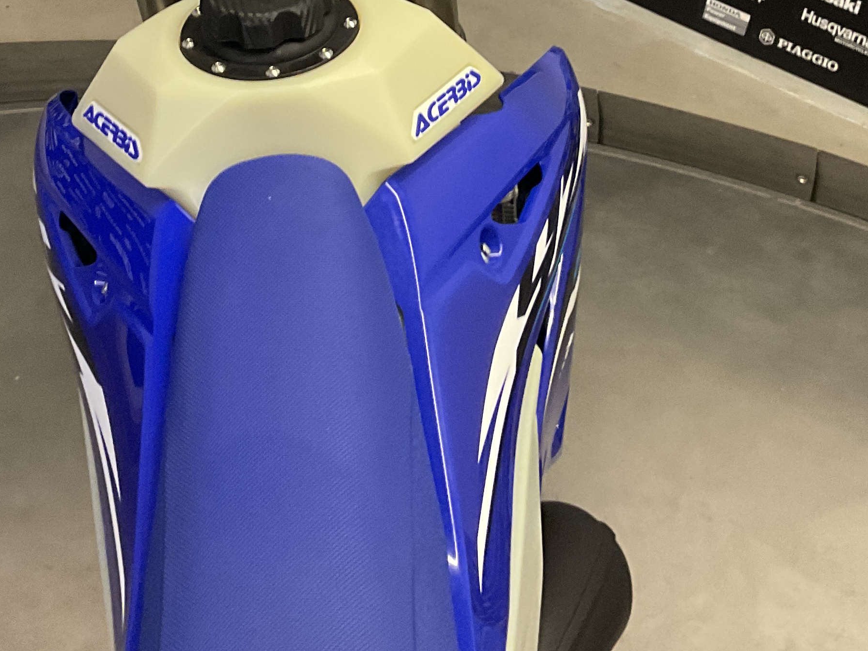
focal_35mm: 65
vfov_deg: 21.7
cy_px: -19
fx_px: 1630
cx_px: 383
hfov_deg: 29.8
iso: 200
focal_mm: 3
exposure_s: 1/40
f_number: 1.8
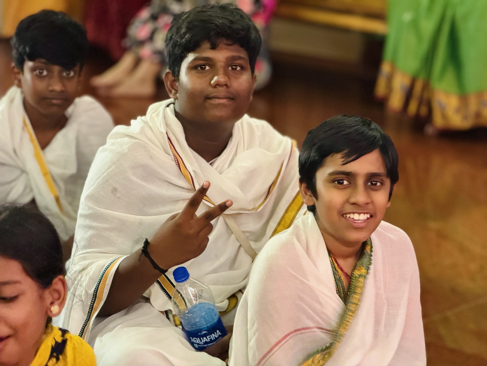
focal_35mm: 120
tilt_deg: -13.7
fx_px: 1688
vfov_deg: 12.3
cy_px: 183
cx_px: 244
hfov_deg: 16.4
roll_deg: -1.8
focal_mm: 15.66
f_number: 2.8
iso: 1250
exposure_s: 1/25
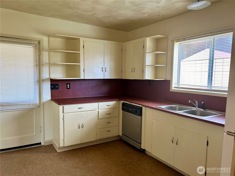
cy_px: 88
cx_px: 118
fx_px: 177
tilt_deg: -5.7
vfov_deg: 53.1
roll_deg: +0.2
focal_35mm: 26
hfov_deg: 67.3
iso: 125
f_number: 1.5
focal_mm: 5.7
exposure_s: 1/114
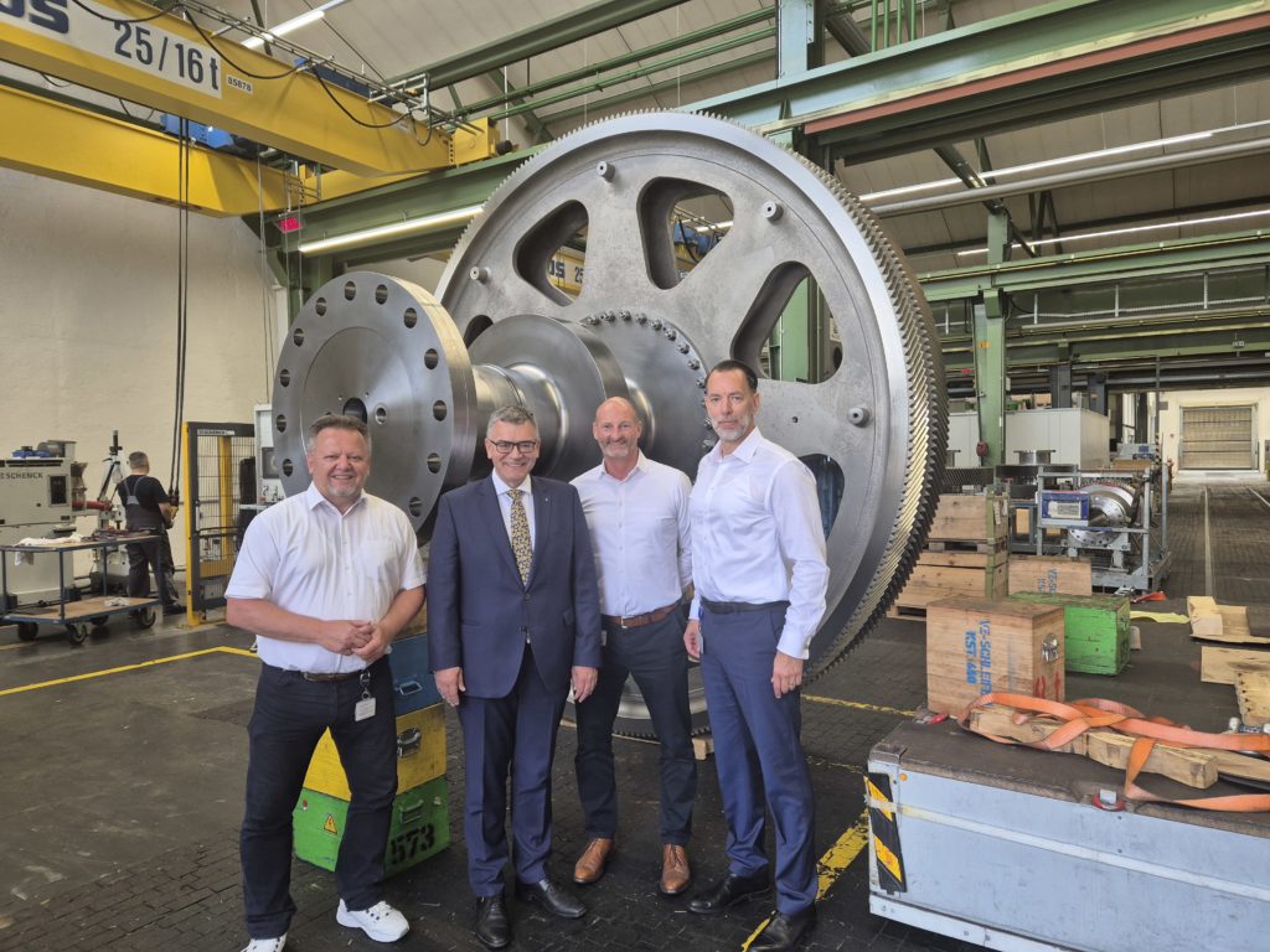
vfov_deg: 58.9
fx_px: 844
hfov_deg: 73.9
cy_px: 476
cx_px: 635
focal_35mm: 23
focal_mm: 5.4
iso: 100
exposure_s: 1/180
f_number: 1.8
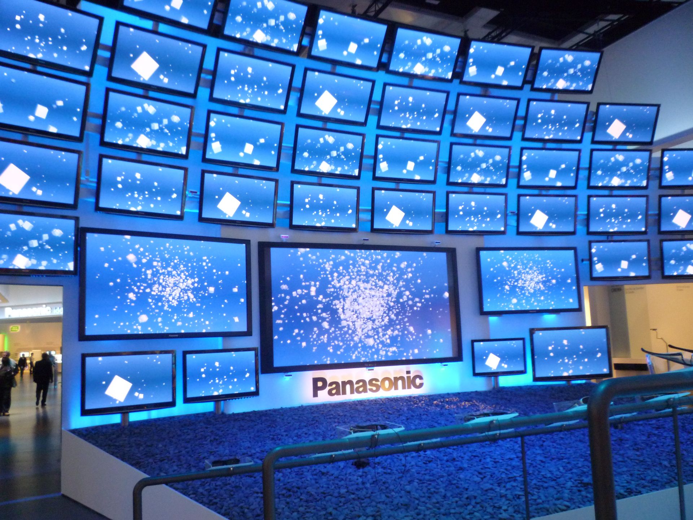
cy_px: 260
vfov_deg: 48.2
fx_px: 581
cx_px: 346
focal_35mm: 29
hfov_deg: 61.7
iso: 400
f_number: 3.3
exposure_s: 1/30
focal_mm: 5.2
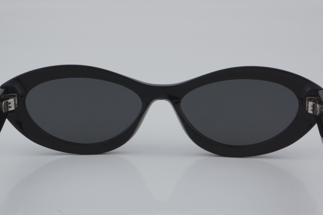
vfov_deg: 16.6
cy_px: 108
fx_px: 740
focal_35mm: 82
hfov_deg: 24.6
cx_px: 162
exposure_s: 1/4
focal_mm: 55
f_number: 32
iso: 100
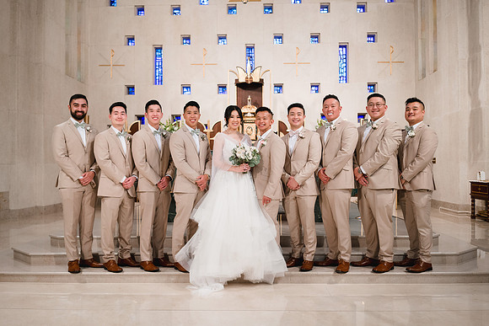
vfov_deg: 37.6
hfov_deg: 54.1
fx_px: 479
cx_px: 244
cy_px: 163
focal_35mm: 35
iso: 1600
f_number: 3.2
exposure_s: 1/200
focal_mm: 35
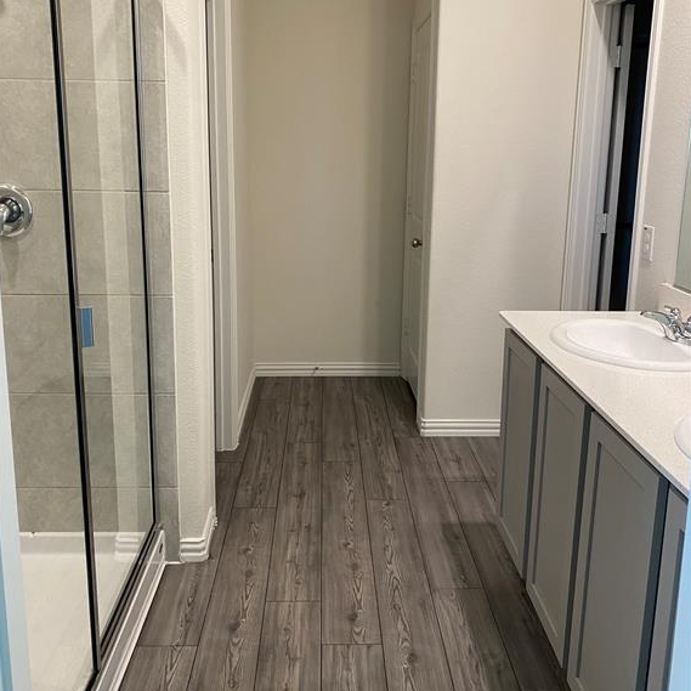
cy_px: 289
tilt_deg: -9.8
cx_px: 344
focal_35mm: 31
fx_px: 700
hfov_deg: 52.5
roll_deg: -0.8
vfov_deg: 52.3
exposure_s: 1/60
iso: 125
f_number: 1.8
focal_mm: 4.25
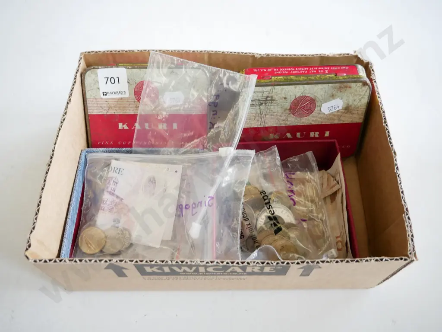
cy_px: 166
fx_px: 434
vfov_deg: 41.8
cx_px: 221
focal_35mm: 34
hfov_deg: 54.0
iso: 1000
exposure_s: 1/60
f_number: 4
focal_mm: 17
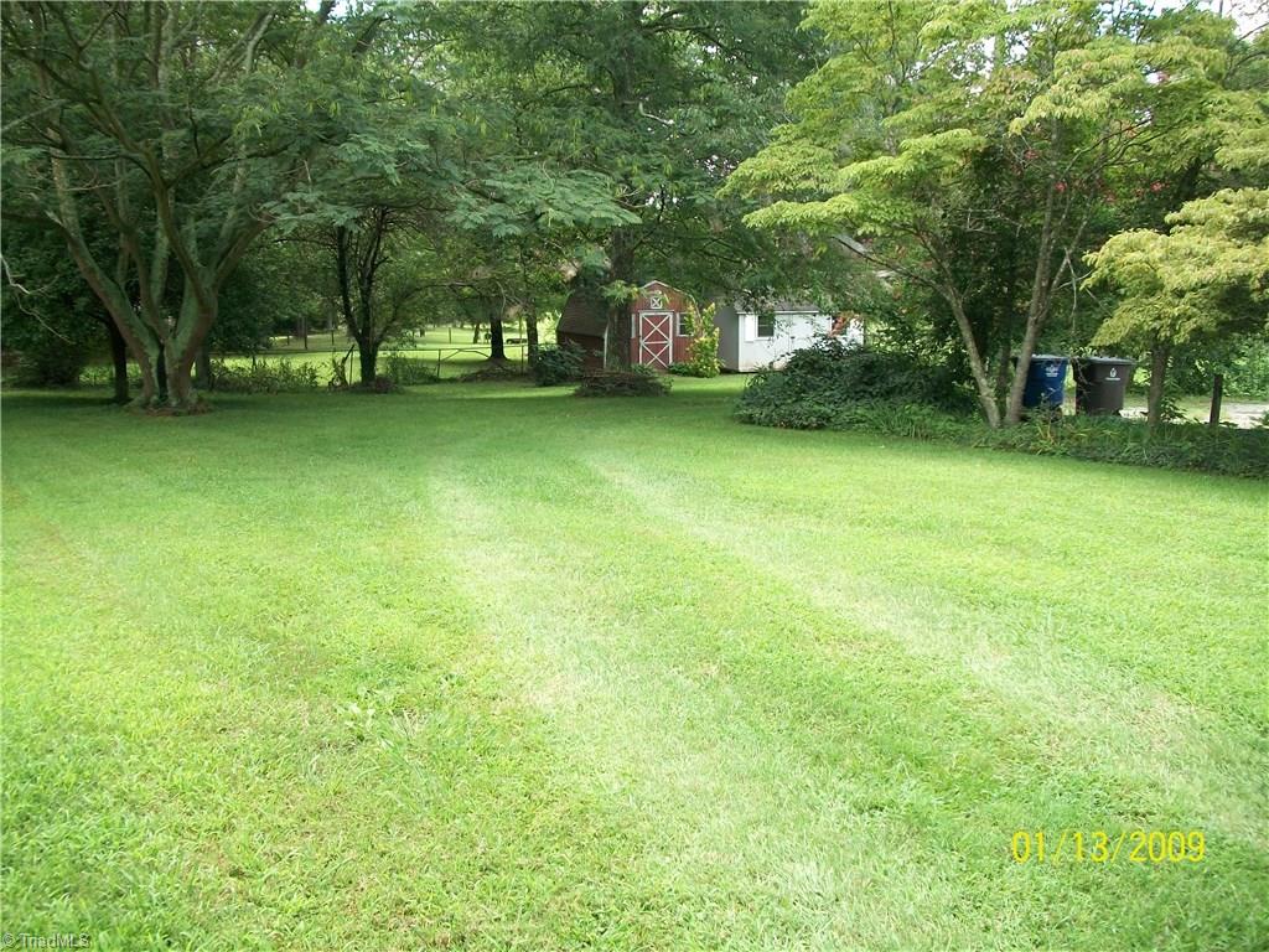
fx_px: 1173
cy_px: 476
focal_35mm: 32
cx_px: 634
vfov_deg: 44.2
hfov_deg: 56.8
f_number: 2.9
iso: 80
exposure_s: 1/125
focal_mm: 5.7
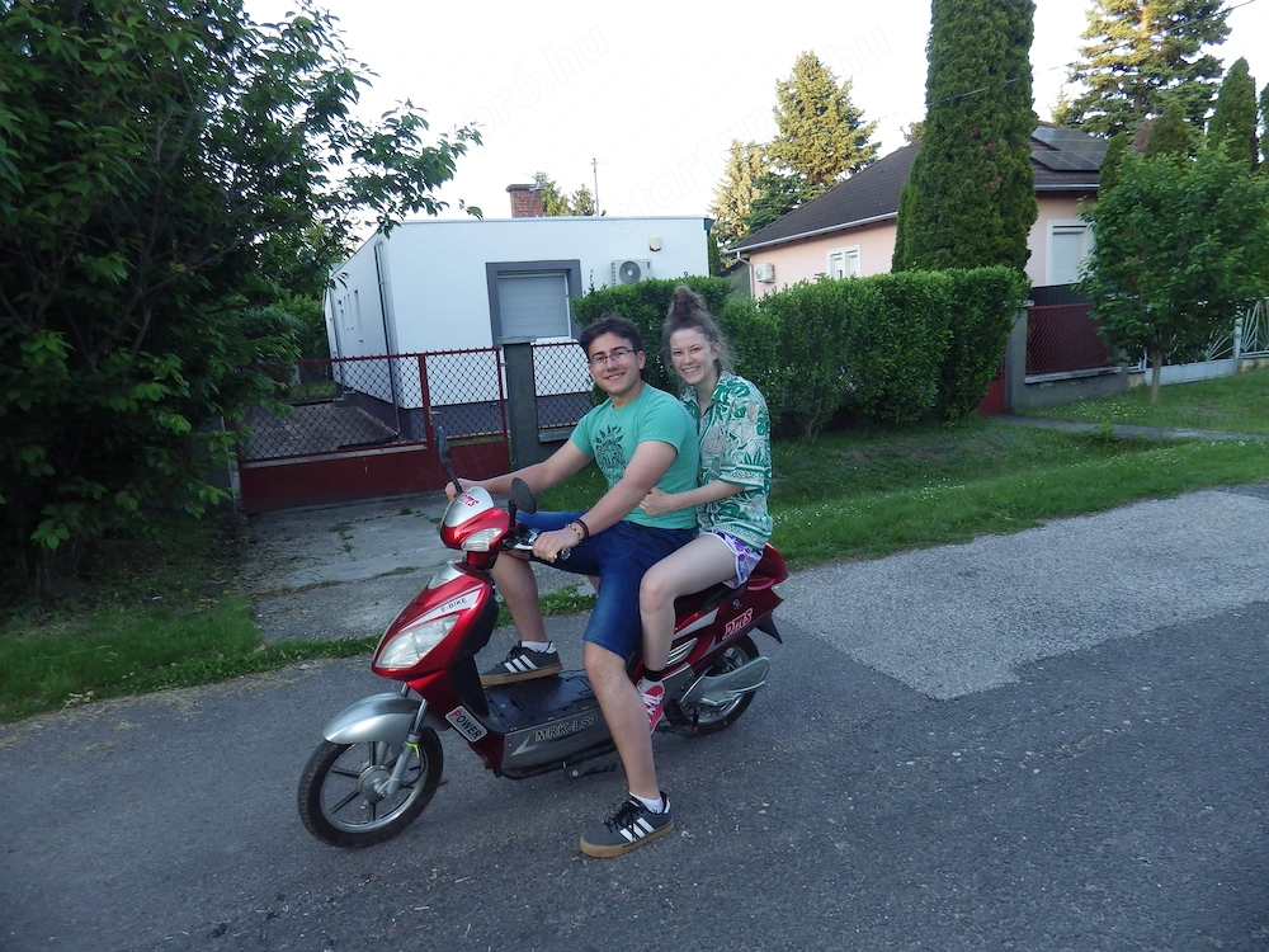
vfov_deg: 61.1
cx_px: 634
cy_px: 476
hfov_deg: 76.4
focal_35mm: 22
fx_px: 807
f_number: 3.1
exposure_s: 1/80
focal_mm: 4
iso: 100
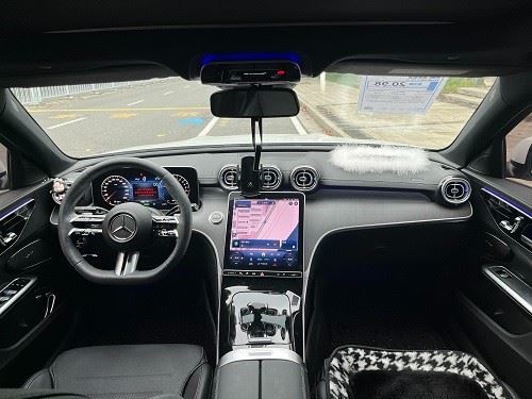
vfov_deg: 53.1
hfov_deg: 67.3
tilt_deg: -20.0
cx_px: 266
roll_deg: +1.8
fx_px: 400
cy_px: 200
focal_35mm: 26
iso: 125
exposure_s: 1/93
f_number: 1.6
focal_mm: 5.1
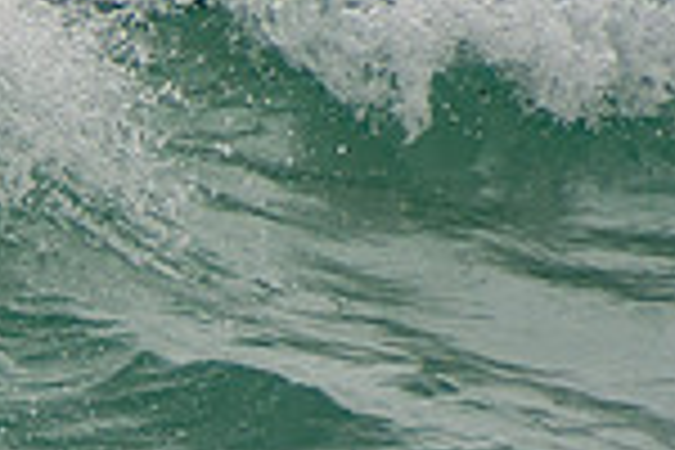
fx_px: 43403
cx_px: -144
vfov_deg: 0.6
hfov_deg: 0.9
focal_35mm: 2315
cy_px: 650
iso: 250
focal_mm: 400
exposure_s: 1/1250
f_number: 5.6
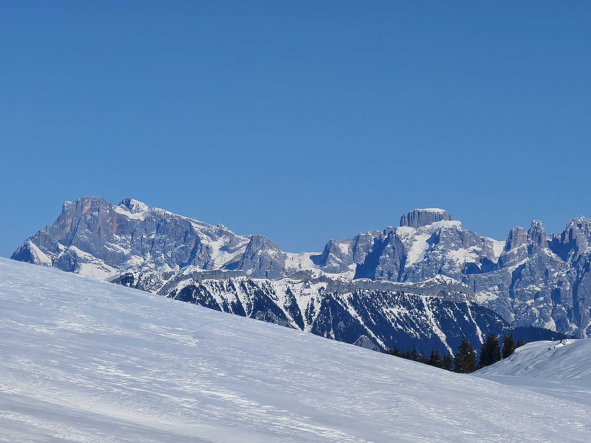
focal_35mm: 270
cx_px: 296
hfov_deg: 7.3
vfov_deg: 5.5
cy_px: 222
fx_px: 4610
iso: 50
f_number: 3
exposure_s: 1/1700
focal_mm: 14.92
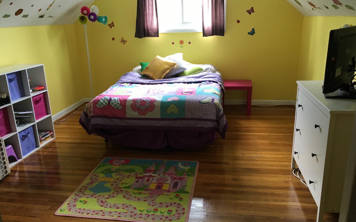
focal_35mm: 31
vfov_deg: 40.6
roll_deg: +1.3
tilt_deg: -18.1
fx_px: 301
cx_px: 177
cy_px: 117
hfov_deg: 61.2
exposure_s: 1/30
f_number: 2.2
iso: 40
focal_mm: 4.15
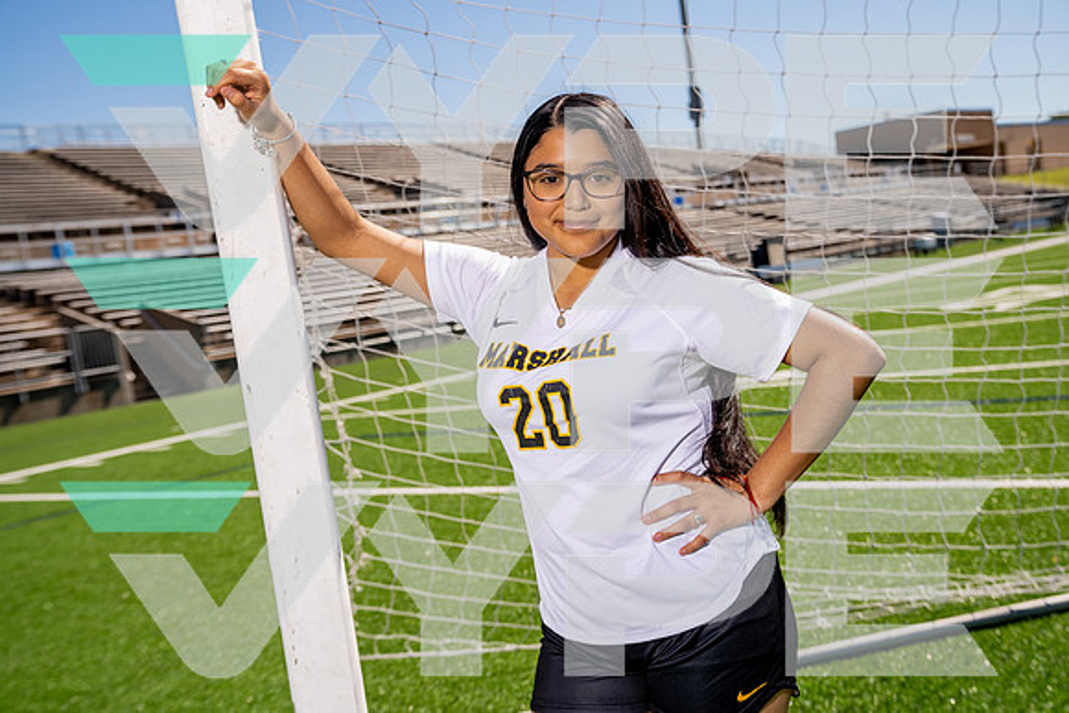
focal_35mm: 42
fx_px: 1247
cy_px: 356
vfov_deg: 31.9
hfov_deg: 46.4
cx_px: 534
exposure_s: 1/1000
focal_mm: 42
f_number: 4.5
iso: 100
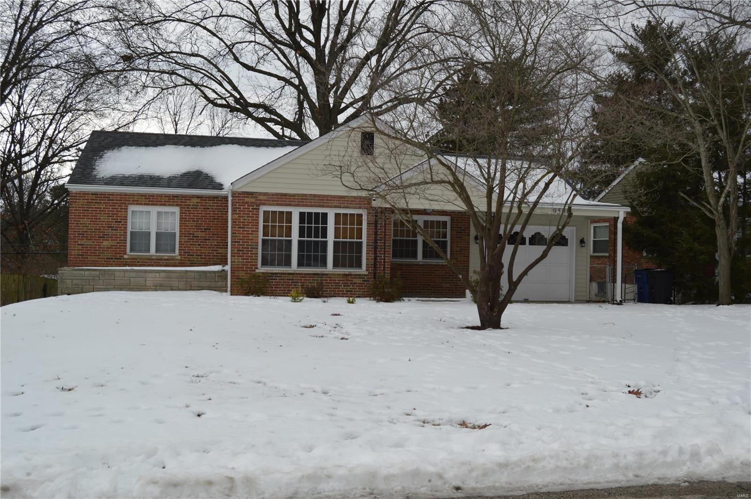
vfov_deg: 36.8
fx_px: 750
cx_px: 376
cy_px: 250
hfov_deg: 53.2
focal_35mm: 36
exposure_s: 1/160
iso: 100
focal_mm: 24
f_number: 6.3
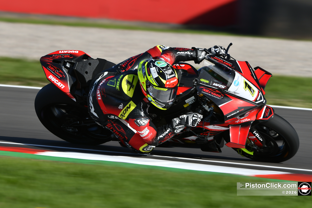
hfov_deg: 5.3
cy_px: 104
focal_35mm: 390
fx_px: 3379
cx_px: 156
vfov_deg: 3.5
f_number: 5
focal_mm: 260
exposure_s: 1/320
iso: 100
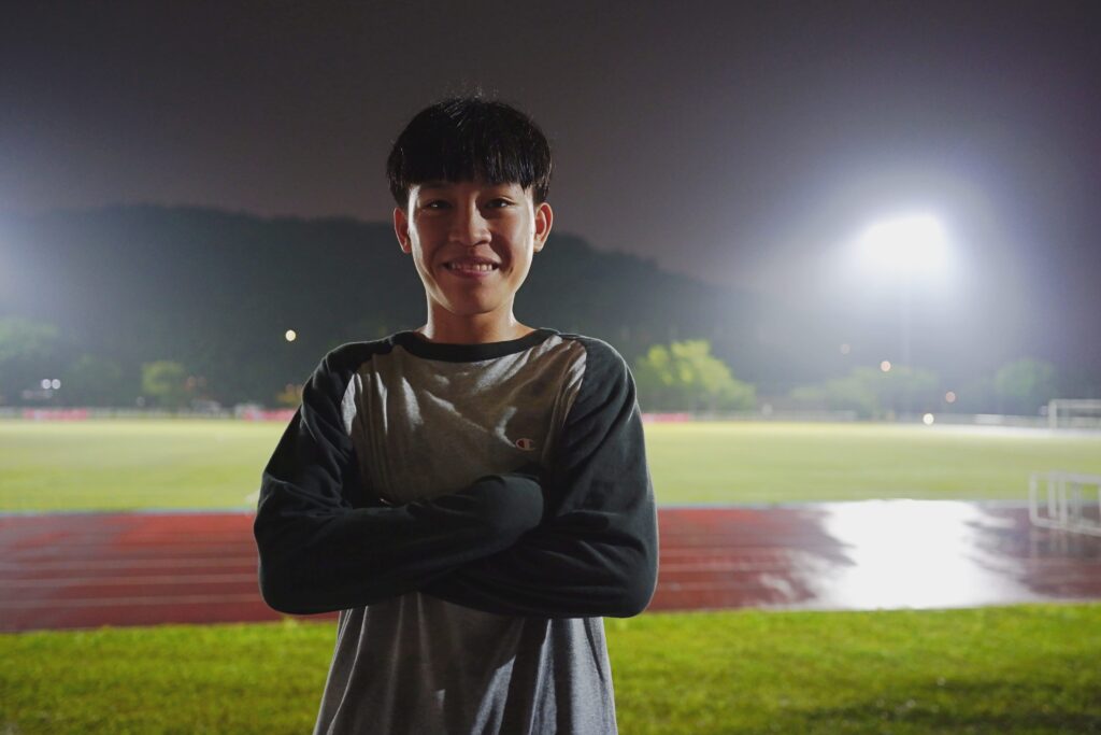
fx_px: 734
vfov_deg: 53.1
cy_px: 368
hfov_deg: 73.7
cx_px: 550
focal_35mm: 24
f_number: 2
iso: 3200
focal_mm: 24
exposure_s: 1/125
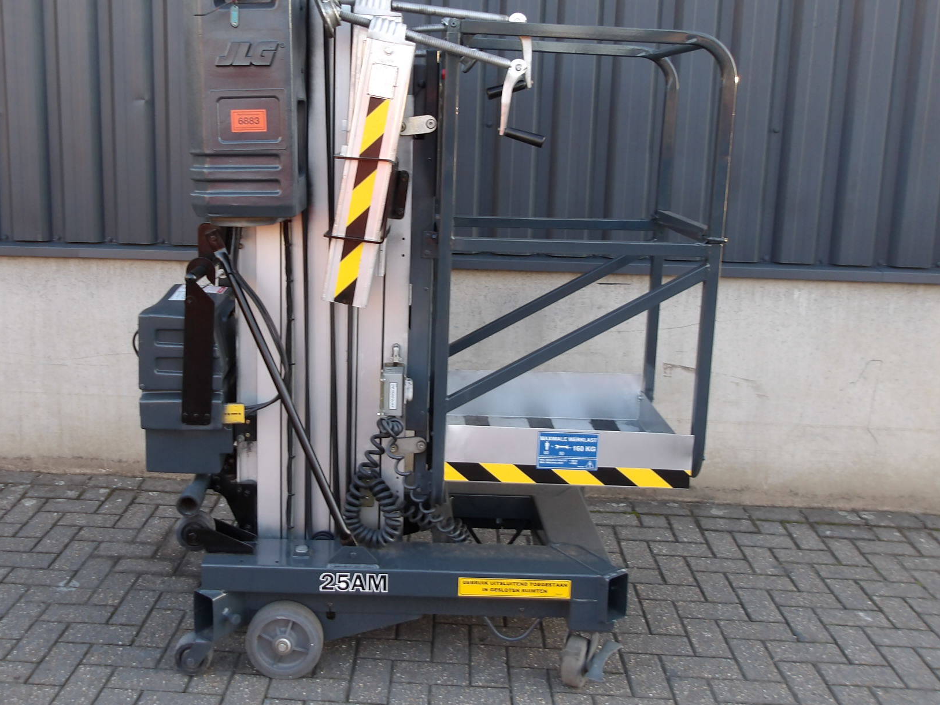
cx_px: 386
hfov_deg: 53.6
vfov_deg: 41.6
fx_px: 923
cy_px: 277
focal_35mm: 34
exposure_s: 1/42
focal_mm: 4.9
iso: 100
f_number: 3
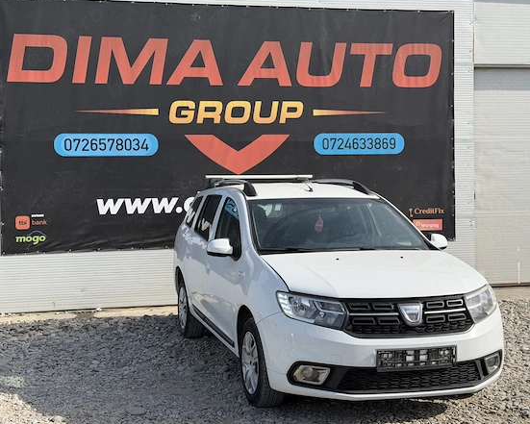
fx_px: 800
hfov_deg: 36.6
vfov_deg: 29.7
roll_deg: +1.5
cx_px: 242
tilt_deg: -0.6
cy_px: 212
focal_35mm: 51
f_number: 1.78
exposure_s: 1/4098
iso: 80
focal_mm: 6.76
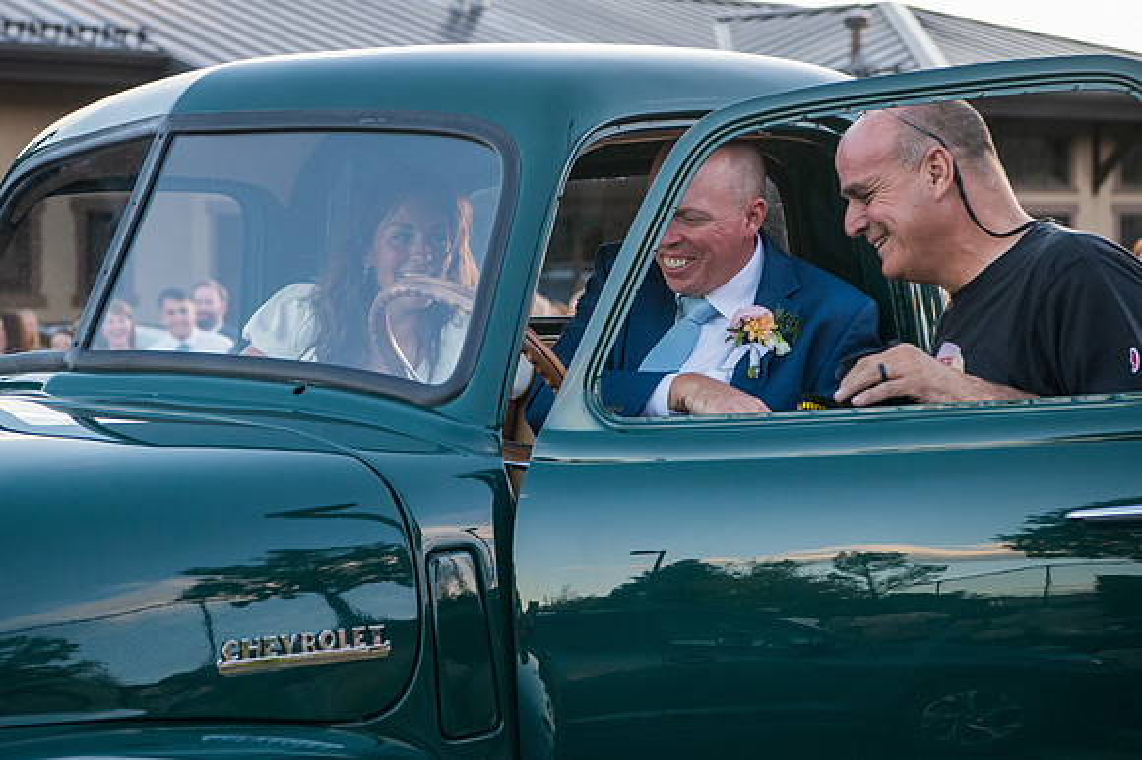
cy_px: 329
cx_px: 473
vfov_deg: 16.2
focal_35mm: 84
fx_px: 2667
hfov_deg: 24.1
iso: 3200
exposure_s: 1/500
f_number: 5
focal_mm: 70
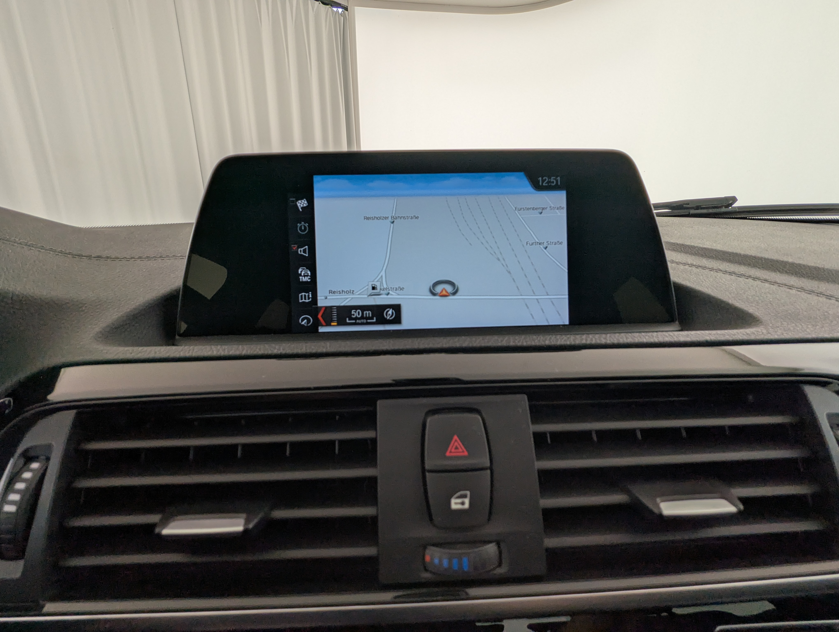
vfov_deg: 78.2
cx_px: 420
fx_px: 388
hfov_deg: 94.4
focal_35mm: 16
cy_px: 316
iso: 73
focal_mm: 2.35
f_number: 2.2
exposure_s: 1/153
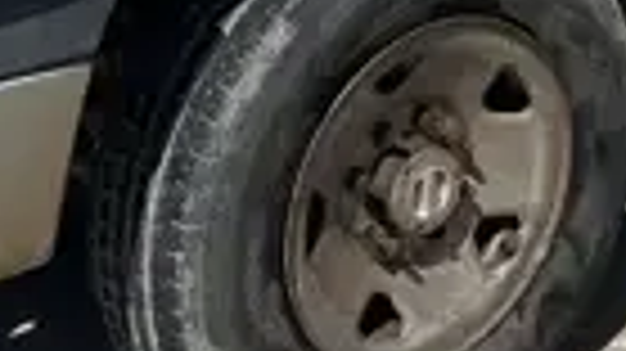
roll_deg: +0.6
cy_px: -230
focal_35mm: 120
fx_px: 1991
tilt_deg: -13.0
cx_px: 518
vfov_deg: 9.7
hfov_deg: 17.7
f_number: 1.78
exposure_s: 1/12048
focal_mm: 6.86
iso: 80
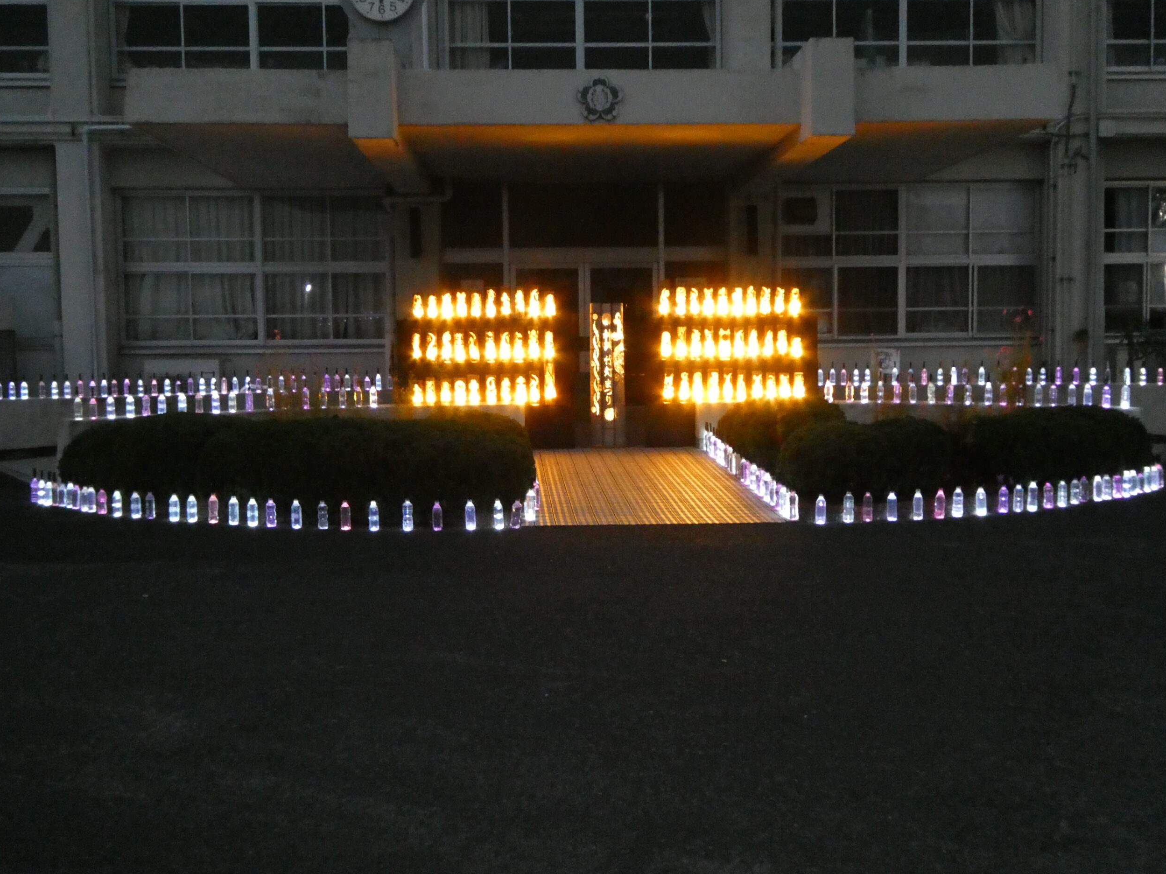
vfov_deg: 35.1
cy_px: 442
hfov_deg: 45.8
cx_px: 580
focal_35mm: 41
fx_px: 1381
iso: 1600
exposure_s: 1/13
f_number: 3.8
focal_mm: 7.2
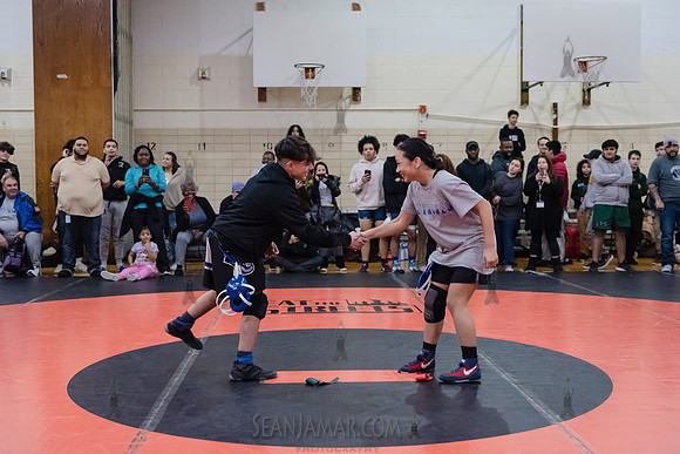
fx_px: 907
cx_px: 340
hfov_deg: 41.1
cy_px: 227
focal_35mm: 48
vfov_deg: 28.1
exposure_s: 1/200
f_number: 3.2
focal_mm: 48
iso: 8000
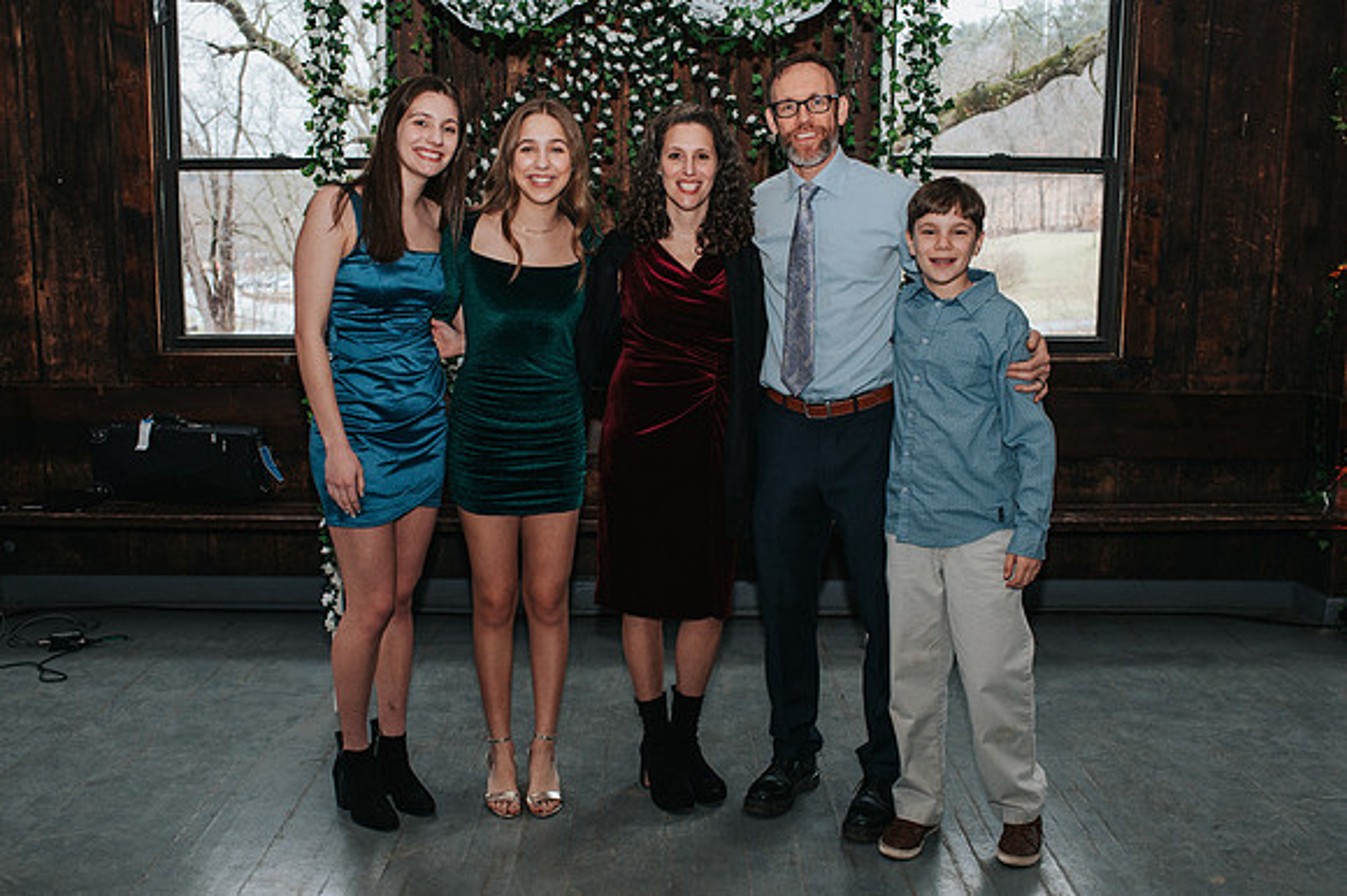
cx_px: 640
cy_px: 448
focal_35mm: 37
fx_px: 1375
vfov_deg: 36.1
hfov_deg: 52.2
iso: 1000
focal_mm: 35
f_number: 4.5
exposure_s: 1/200
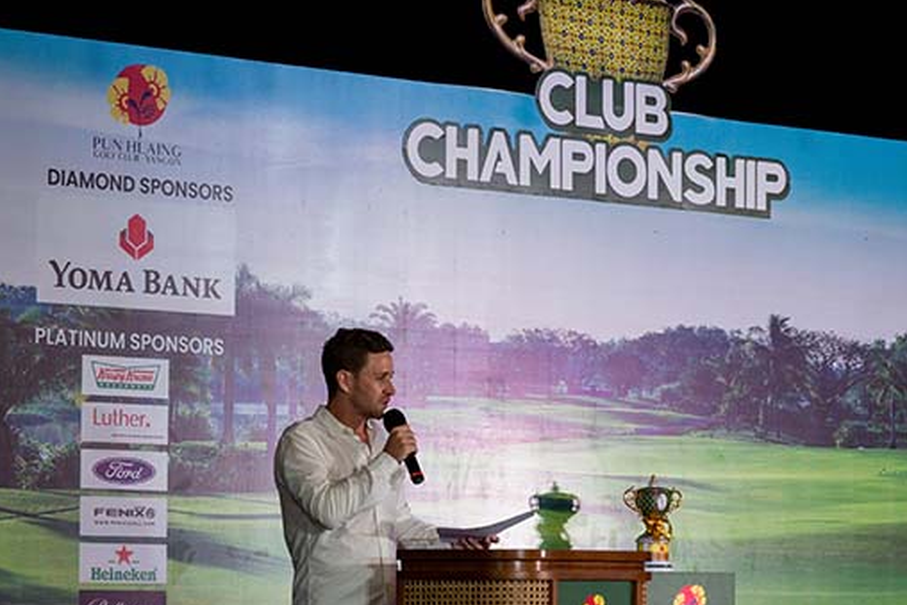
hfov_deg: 16.9
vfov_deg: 11.3
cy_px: 557
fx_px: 3049
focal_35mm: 121
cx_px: 553
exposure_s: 1/200
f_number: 6.3
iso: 800
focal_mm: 64
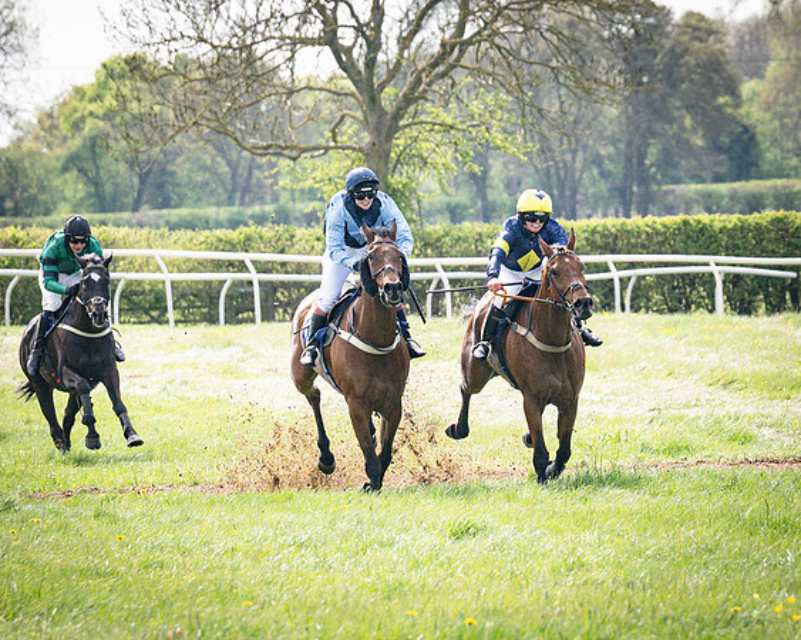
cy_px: 187
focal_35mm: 440
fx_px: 10416
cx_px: 639
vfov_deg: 3.5
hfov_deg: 4.4
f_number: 5
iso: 400
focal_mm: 175
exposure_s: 1/2500
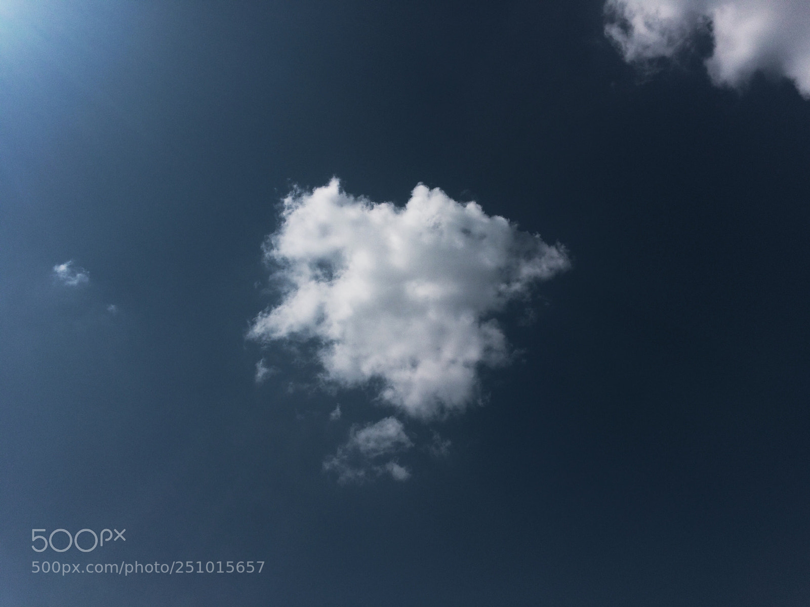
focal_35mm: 29
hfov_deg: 61.7
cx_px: 405
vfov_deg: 48.2
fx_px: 679
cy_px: 304
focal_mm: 4.15
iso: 25
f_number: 2.2
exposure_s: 1/7692
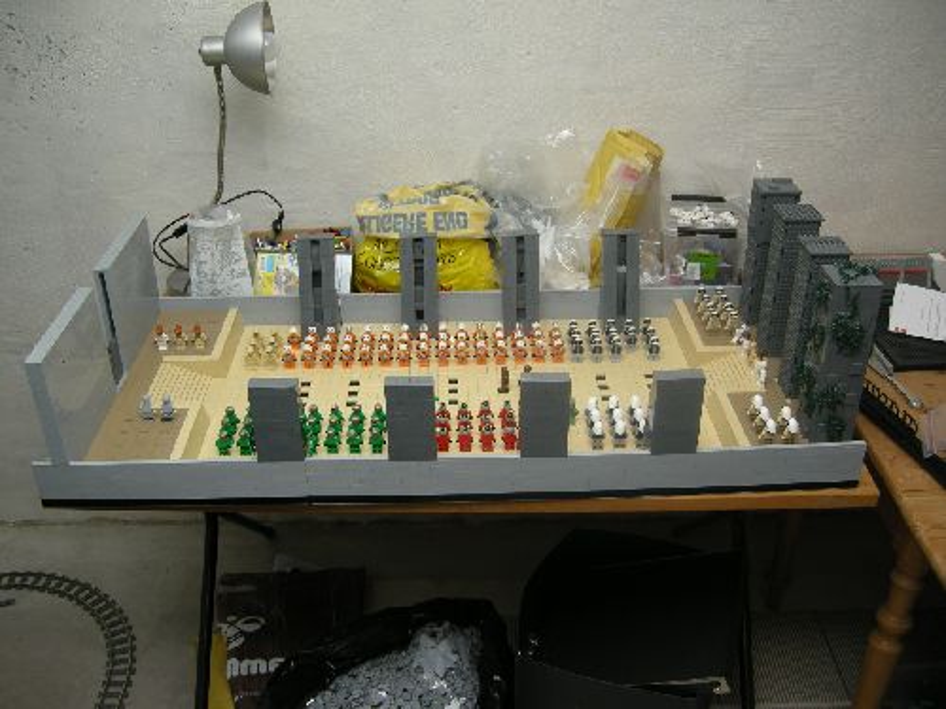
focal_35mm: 36
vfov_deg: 39.7
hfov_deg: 51.4
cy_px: 354
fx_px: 984
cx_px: 473
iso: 64
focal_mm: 7.5
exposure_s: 1/60
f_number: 2.7
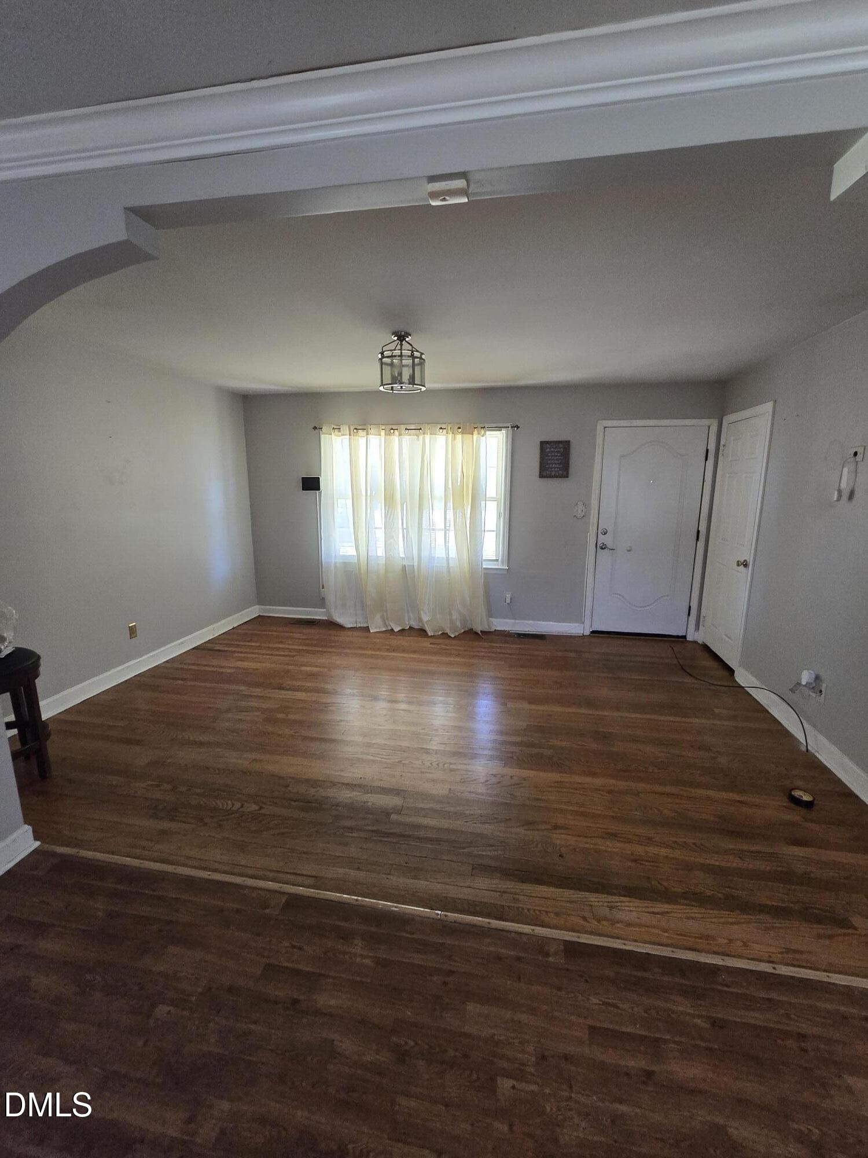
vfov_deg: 106.2
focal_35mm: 13
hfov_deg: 89.9
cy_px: 579
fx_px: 435
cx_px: 434
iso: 640
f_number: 2.2
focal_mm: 2.2
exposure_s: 1/60
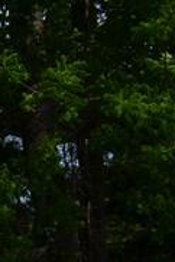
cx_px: -592
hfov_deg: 6.4
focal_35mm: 162
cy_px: 360
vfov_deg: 12.2
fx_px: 1179
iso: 100
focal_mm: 18
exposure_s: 1/320
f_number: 9
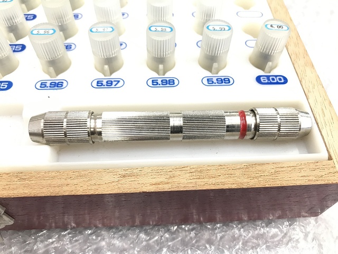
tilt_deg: -55.9
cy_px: 127
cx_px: 169
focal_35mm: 28
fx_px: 273
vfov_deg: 49.7
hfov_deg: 63.4
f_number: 1.8
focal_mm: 3.99
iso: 40
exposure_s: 1/17
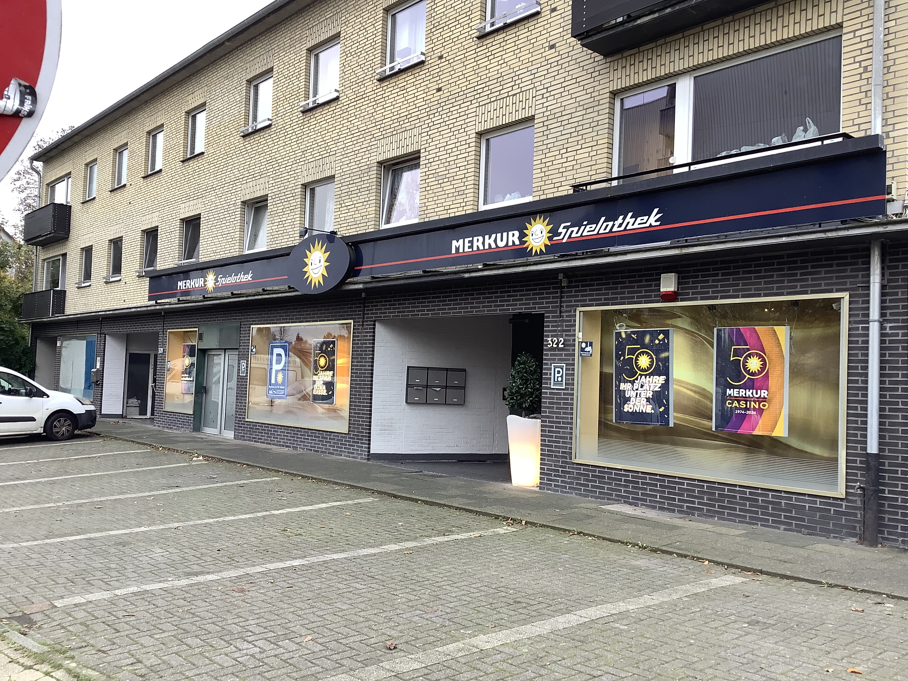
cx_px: 454
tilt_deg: +3.1
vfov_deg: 45.4
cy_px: 340
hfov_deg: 58.4
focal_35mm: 31
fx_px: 813
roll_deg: -2.5
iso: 50
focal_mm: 3.3
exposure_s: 1/50
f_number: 2.4
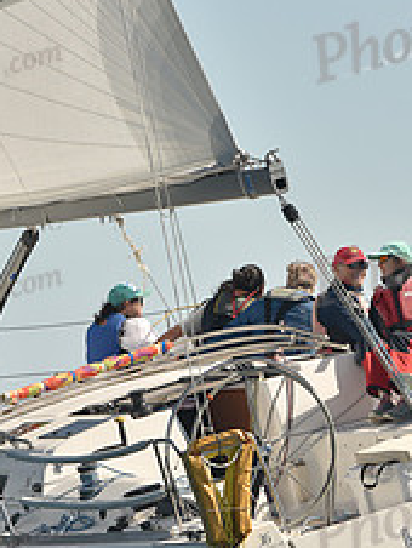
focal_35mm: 481
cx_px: 189
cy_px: 404
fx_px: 7619
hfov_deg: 3.1
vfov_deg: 4.1
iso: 250
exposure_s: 1/640
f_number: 7.1
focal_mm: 195
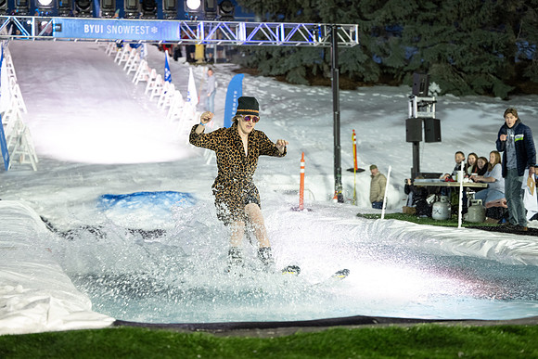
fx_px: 1046
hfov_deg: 28.8
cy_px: 180
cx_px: 269
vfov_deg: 19.5
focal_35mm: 70
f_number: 2.8
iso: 1600
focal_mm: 70
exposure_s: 1/250
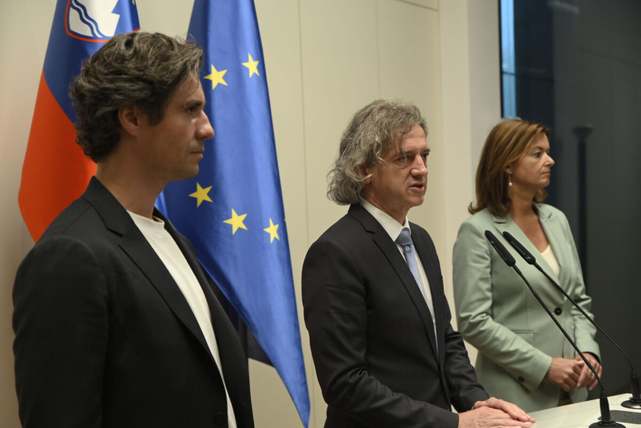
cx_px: 320
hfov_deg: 34.5
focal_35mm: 58
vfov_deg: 23.4
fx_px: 1033
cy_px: 214
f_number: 3.5
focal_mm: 58
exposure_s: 1/160
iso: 1600
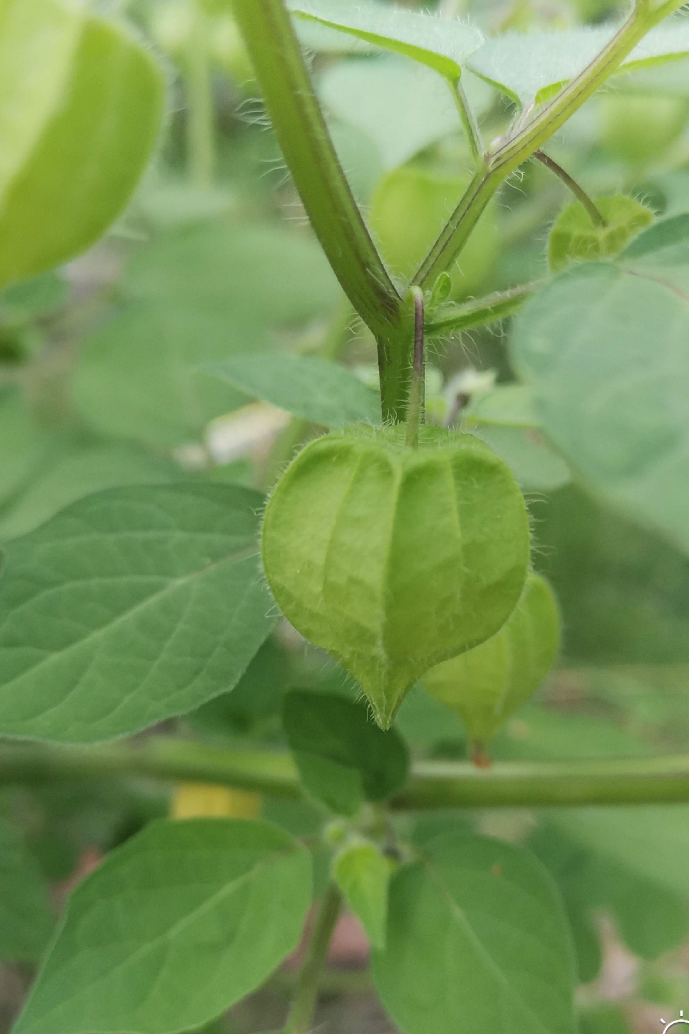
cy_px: 553
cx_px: 438
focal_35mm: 46
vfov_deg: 42.7
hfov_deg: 29.1
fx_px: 1321
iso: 100
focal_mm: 4.75
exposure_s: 1/100
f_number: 1.8
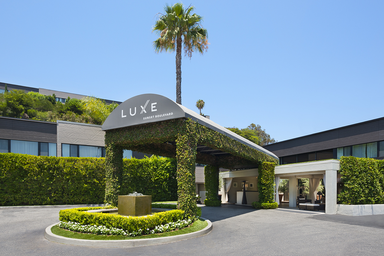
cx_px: 192
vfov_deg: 62.0
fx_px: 213
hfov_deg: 84.0
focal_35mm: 20
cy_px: 128
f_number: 16
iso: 200
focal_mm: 20
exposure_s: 1/20
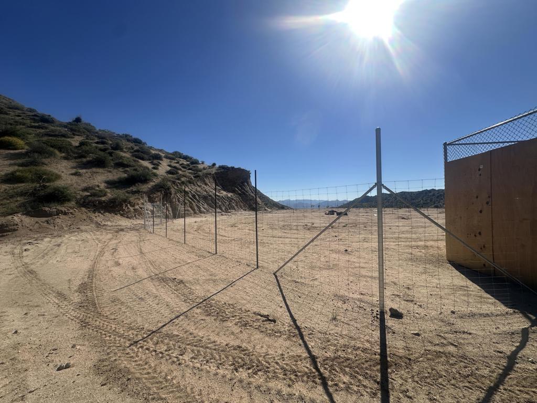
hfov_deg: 102.1
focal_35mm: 14
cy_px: 202
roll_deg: +1.4
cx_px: 268
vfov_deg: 85.7
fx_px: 217
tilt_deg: +0.9
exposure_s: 1/3509
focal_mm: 2.22
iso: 50
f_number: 2.2
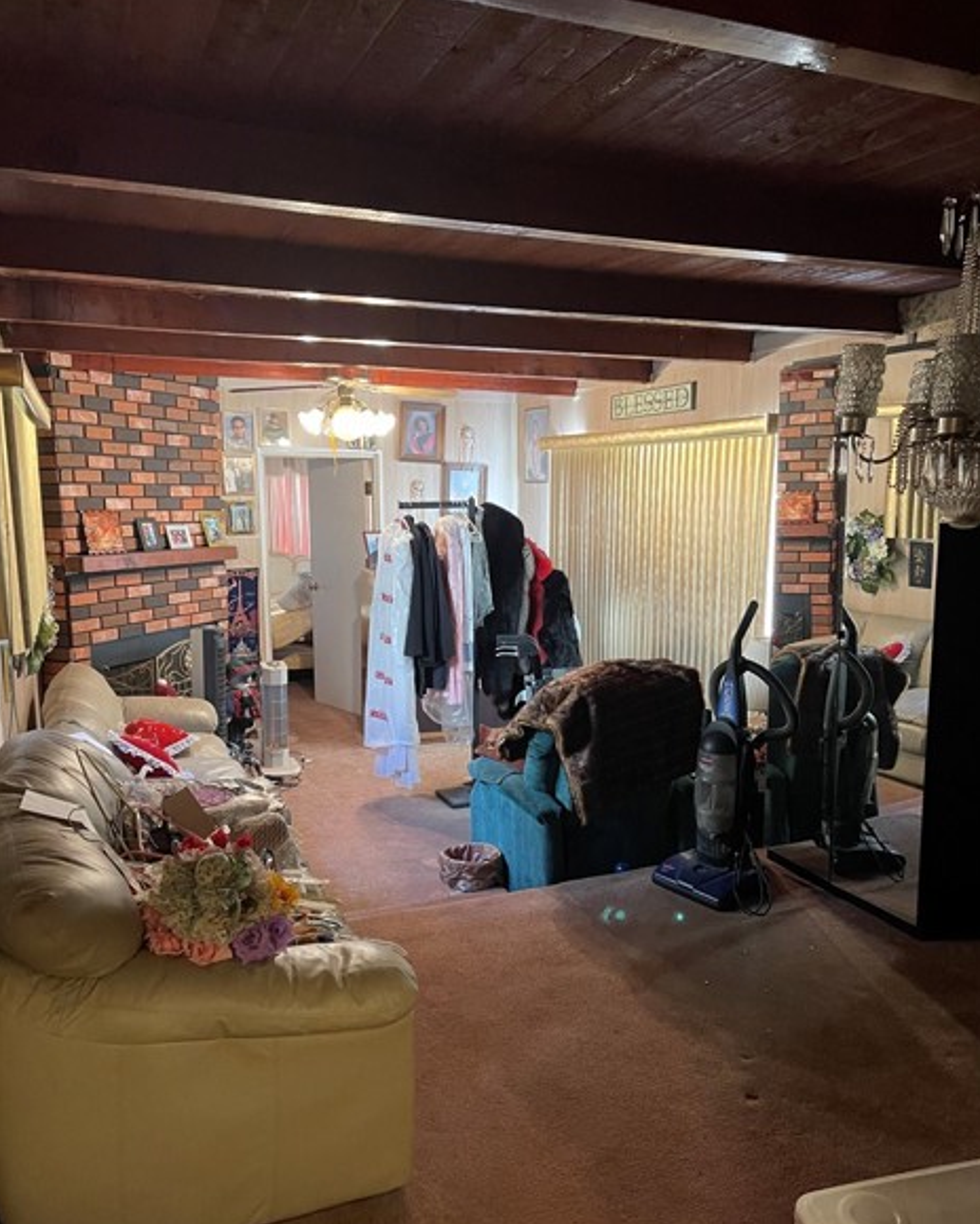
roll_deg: -0.5
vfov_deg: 62.1
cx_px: 503
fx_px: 1015
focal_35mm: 28
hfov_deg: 51.5
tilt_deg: -9.8
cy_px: 656
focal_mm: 5.1
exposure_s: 1/40
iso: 400
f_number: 1.6
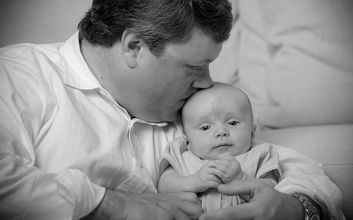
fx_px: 1202
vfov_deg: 10.5
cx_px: 176
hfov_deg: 16.7
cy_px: 108
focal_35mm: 125
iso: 250
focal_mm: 122
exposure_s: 1/200
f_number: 5.6
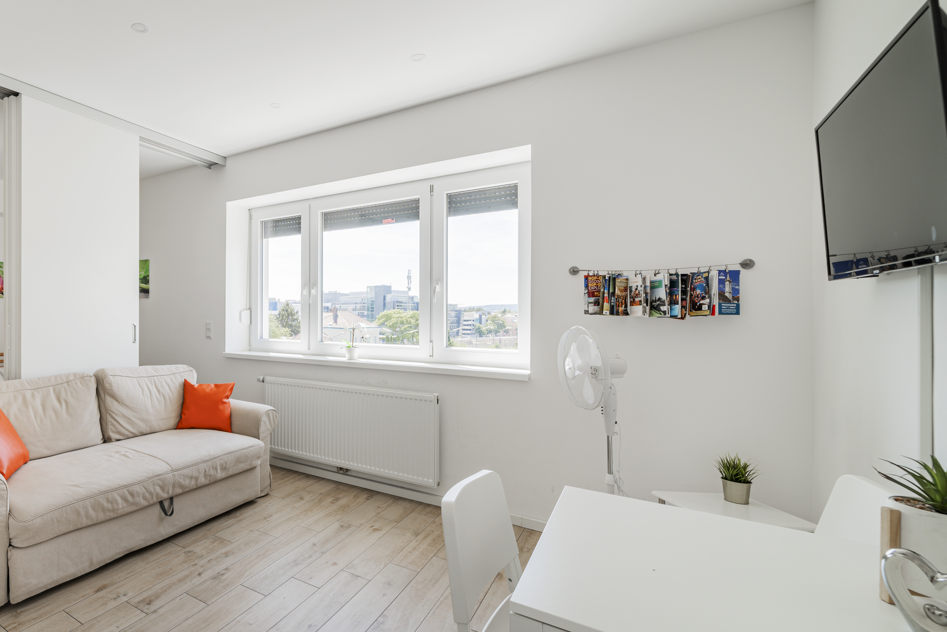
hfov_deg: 84.3
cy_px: 318
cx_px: 262
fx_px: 473
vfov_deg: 67.4
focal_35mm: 18
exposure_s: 1/60
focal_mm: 12
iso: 125
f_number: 8
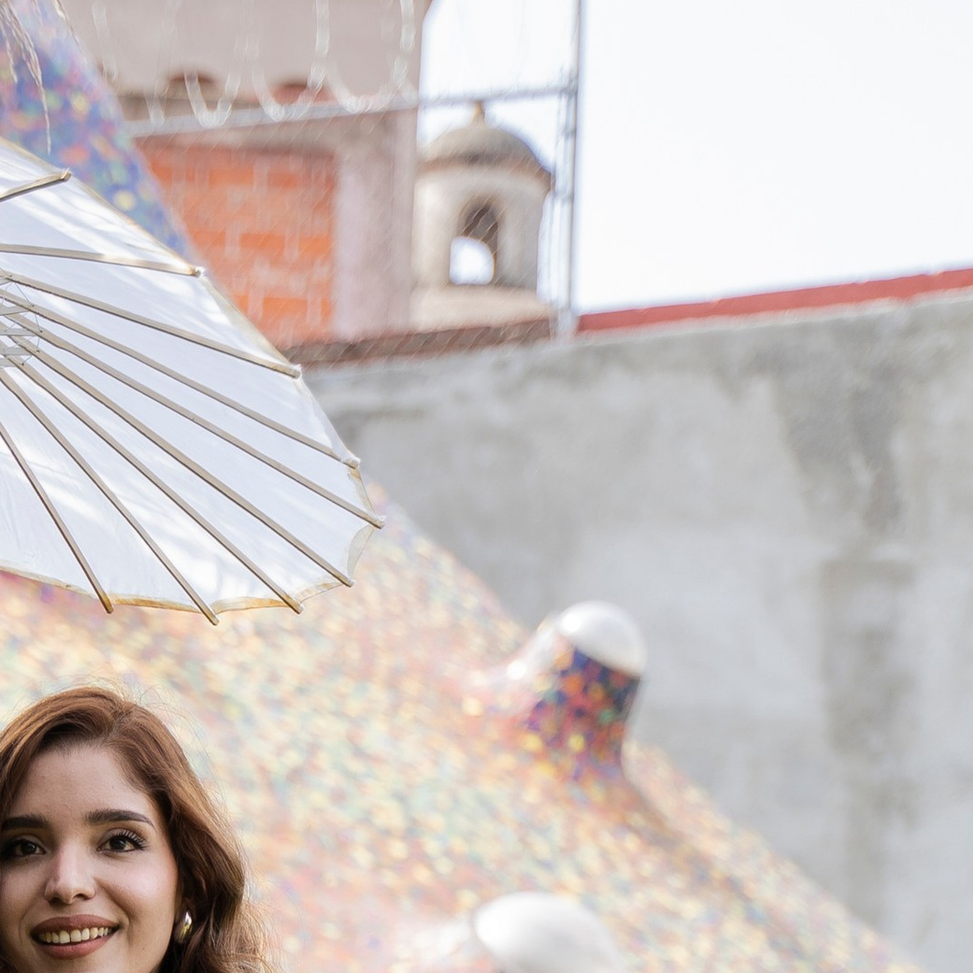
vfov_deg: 10.0
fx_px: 5311
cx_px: -208
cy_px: 1675
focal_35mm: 167
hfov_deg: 10.3
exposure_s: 1/320
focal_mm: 52
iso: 125
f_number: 2.8
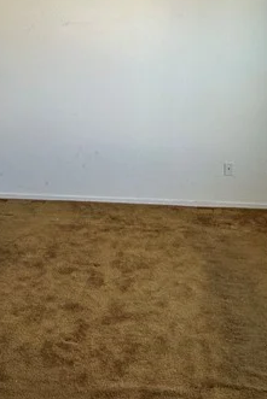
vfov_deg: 43.1
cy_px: 141
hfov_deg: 29.7
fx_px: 500
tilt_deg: -13.5
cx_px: 91
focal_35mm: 45
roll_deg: +2.1
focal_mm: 2.22
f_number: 2.2
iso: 125
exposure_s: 1/120
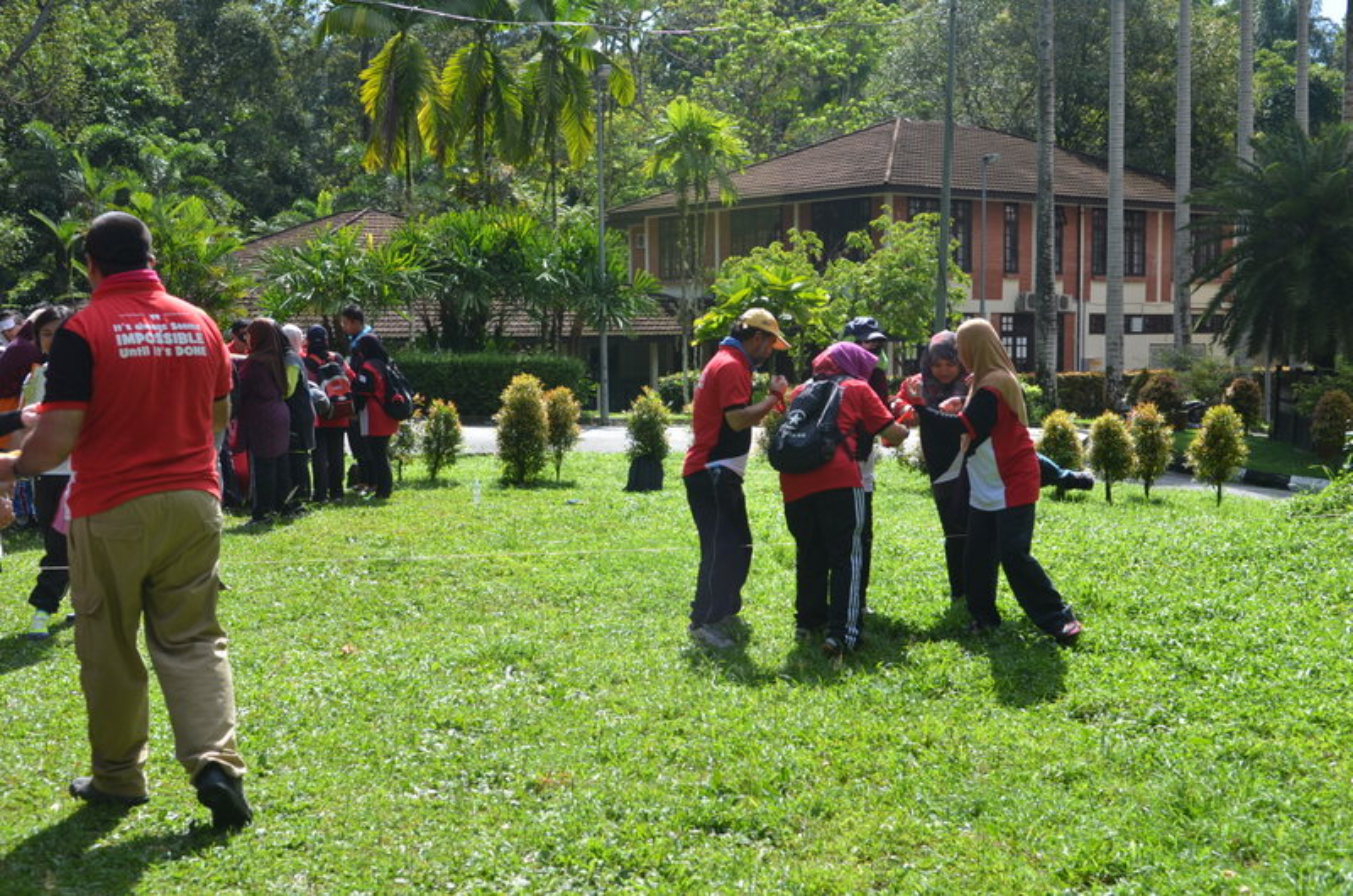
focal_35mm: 42
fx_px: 1575
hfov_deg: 46.5
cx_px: 676
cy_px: 448
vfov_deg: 31.8
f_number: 5
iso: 250
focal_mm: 28
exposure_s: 1/640
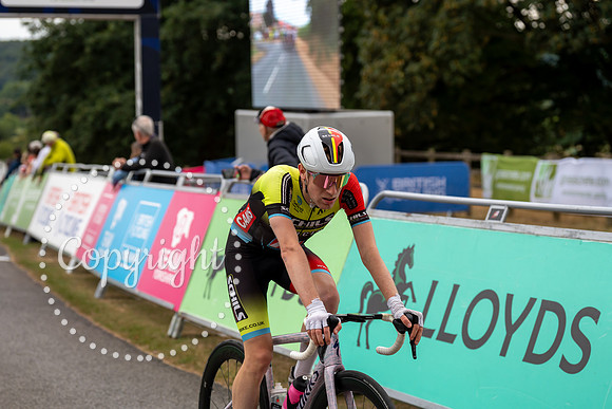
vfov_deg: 15.9
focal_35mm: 86
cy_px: 204
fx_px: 1462
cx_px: 306
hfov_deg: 23.6
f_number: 3.5
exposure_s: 1/1000
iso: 500
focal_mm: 86
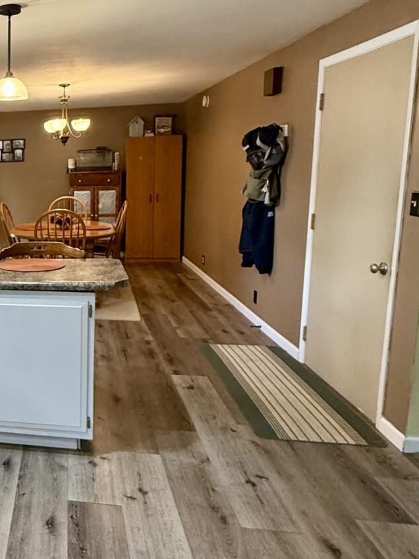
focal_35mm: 33
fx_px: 533
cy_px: 254
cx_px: -48
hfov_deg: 36.1
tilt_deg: -8.6
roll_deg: +1.6
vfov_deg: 55.3
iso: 400
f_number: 2.2
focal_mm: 2.22
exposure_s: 1/60
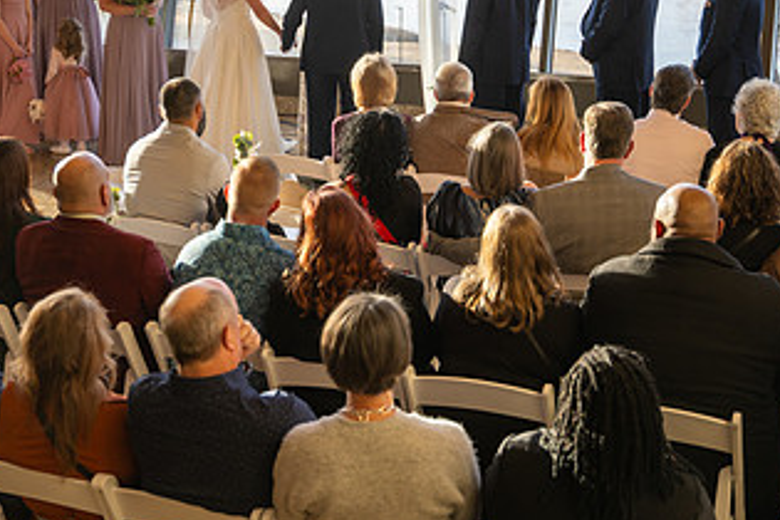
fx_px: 1473
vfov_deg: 19.7
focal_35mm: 68
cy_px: 65
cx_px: 356
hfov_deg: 29.6
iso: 100
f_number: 3.2
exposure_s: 1/100
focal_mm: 34.7
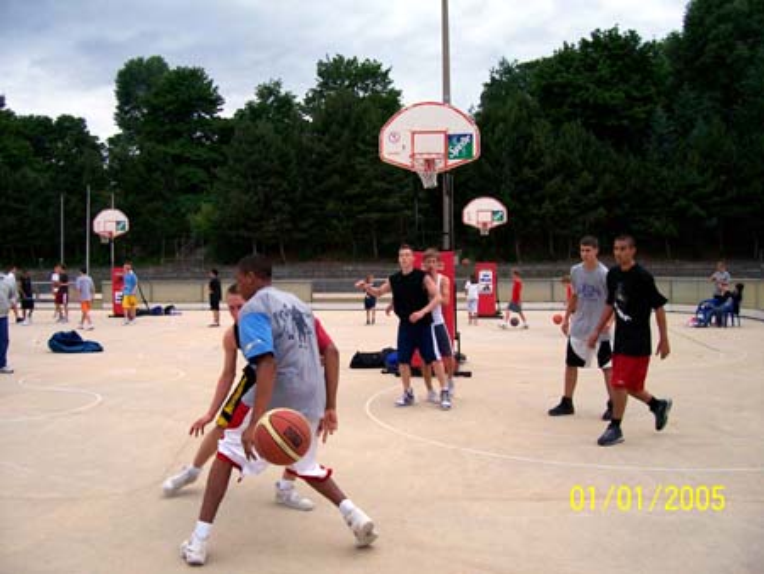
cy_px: 287
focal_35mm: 34
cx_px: 382
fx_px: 751
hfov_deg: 53.9
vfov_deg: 41.8
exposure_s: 1/474
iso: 80
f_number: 2.7
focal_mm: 5.6
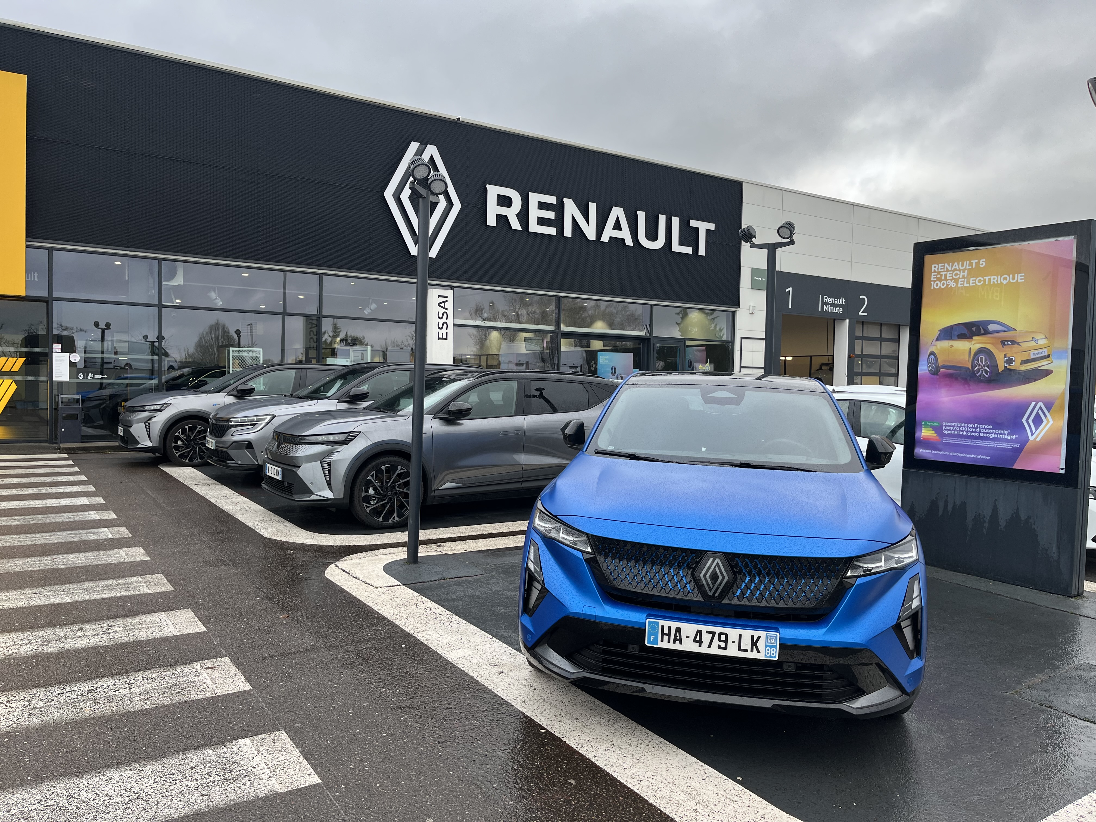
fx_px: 823
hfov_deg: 67.3
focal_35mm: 26
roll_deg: -0.8
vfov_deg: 53.1
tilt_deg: -1.4
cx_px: 548
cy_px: 411
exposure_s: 1/122
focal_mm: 5.1
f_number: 1.6
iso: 40
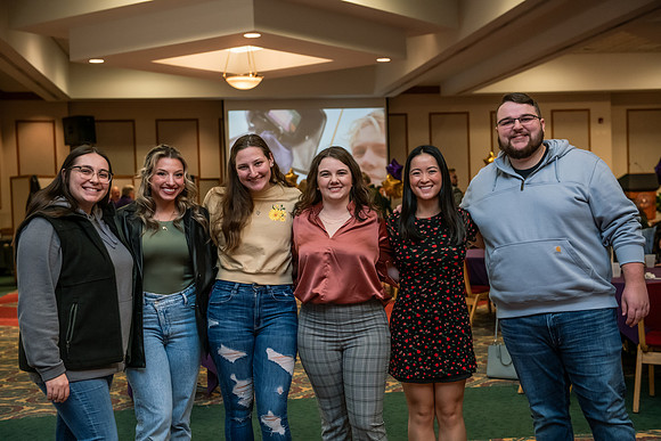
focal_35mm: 52
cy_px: 220
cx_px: 330
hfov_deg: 38.2
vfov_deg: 26.0
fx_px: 955
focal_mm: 52
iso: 1600
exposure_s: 1/160
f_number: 3.5
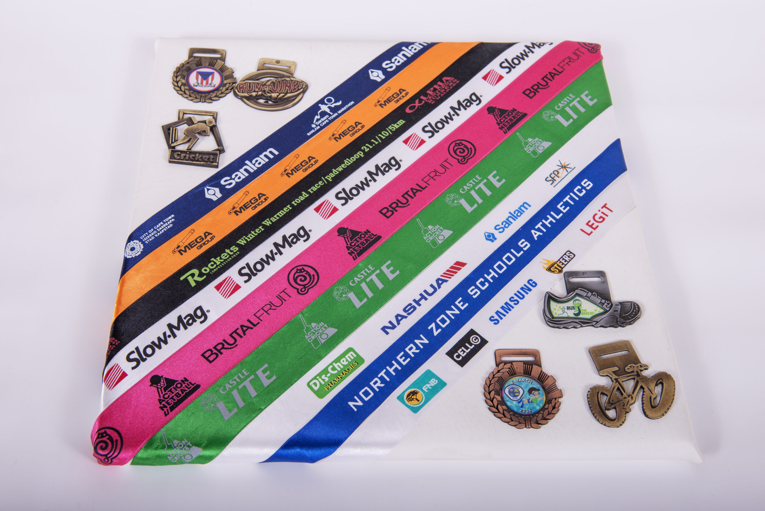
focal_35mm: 45
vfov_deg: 29.9
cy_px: 256
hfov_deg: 43.6
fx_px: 957
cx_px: 382
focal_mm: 45
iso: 100
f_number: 8
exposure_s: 1/250
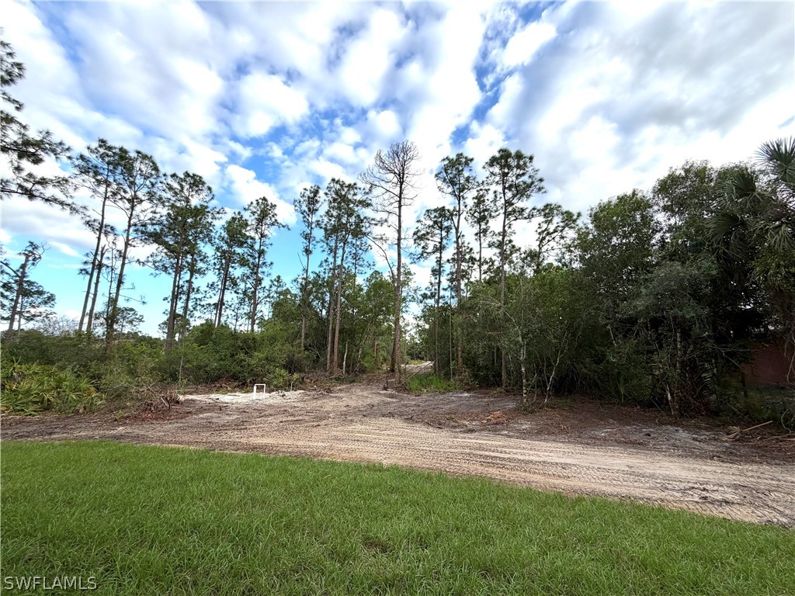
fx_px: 322
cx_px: 398
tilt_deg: +11.1
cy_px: 298
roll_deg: +0.0
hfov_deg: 102.1
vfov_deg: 85.7
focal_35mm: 14
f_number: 2.2
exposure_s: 1/717
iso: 40
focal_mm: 2.22
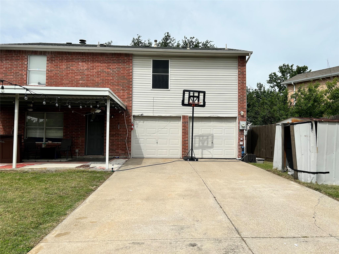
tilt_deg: +3.5
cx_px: 170
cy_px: 127
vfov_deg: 53.1
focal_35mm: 26
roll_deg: -0.5
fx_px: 255
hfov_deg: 67.3
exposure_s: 1/6993
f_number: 1.5
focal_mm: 5.7
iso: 50
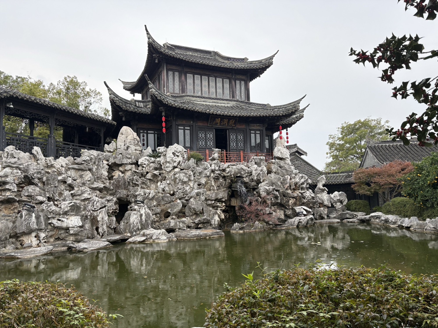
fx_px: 329
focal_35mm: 26
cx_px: 219
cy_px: 164
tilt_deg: +5.1
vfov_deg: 53.1
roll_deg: +2.8
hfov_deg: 67.3
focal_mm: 5.96
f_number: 1.6
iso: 50
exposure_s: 1/687
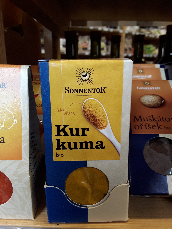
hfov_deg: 51.4
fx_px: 179
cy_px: 114
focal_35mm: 27
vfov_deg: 65.3
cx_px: 86
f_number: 1.9
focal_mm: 2.91
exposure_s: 1/33
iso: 50
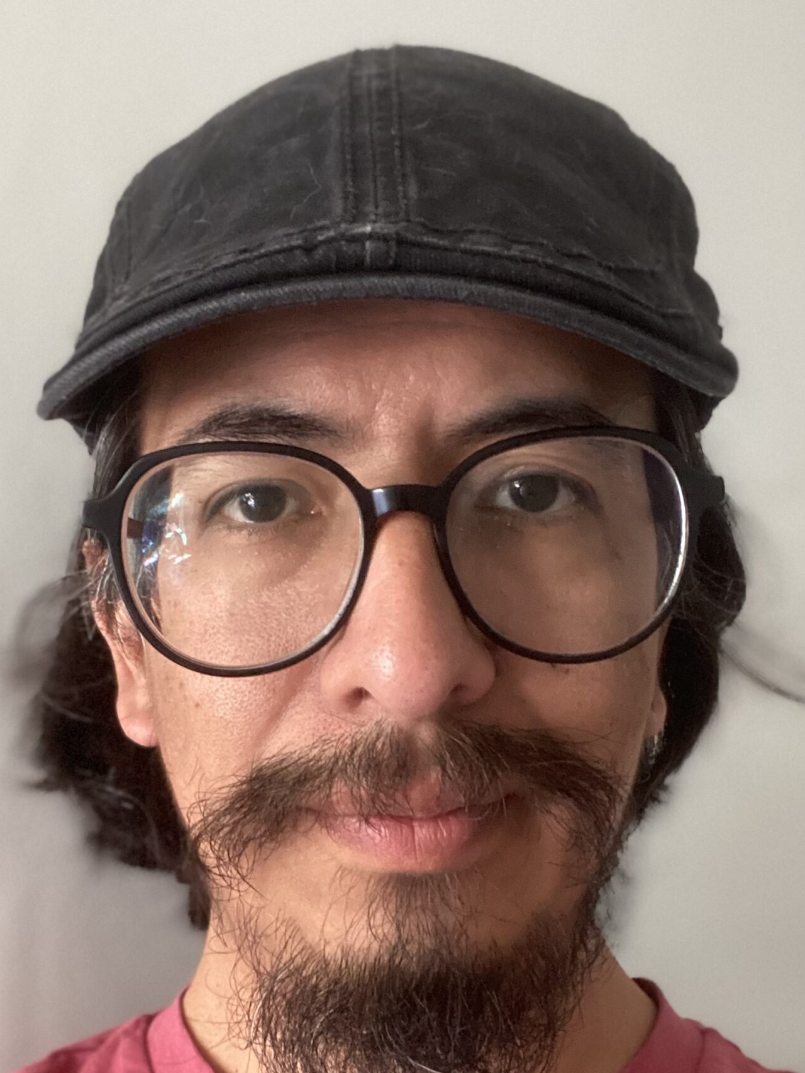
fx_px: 1395
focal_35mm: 45
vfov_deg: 41.5
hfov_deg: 32.1
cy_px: 724
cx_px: 350
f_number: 2.2
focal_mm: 2.71
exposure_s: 1/30
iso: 500
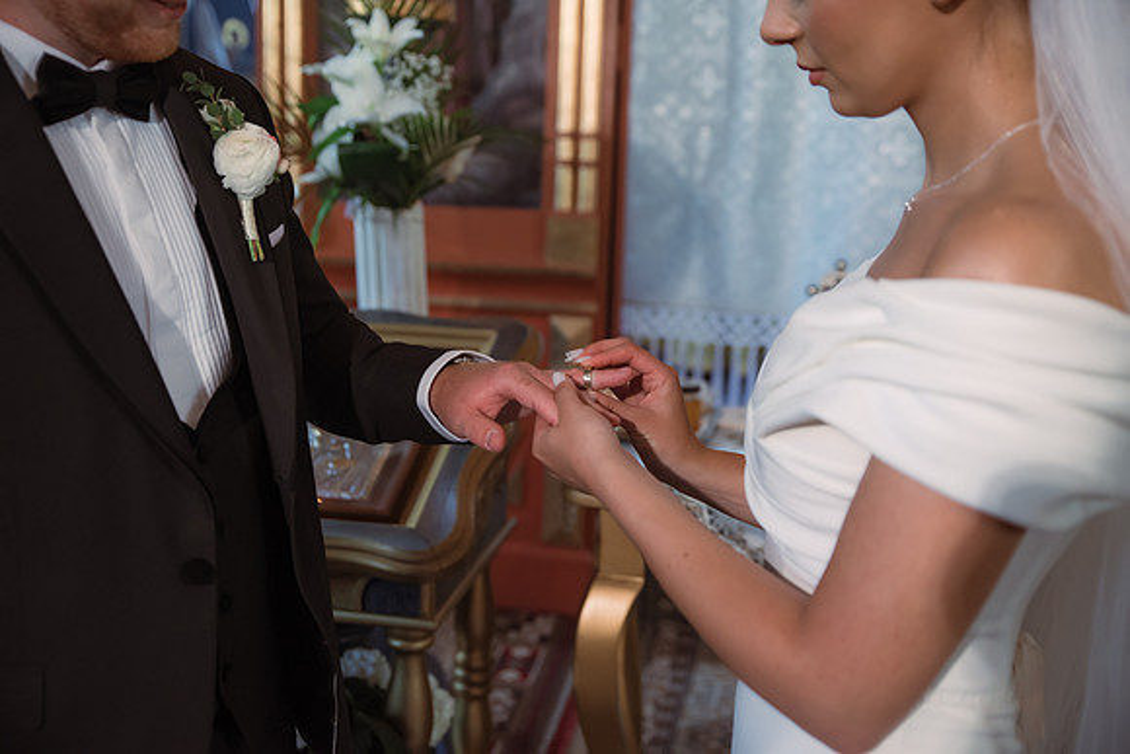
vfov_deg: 31.9
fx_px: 1319
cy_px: 377
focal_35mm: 42
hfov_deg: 46.4
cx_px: 565
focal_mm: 42
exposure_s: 1/200
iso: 1600
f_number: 2.8
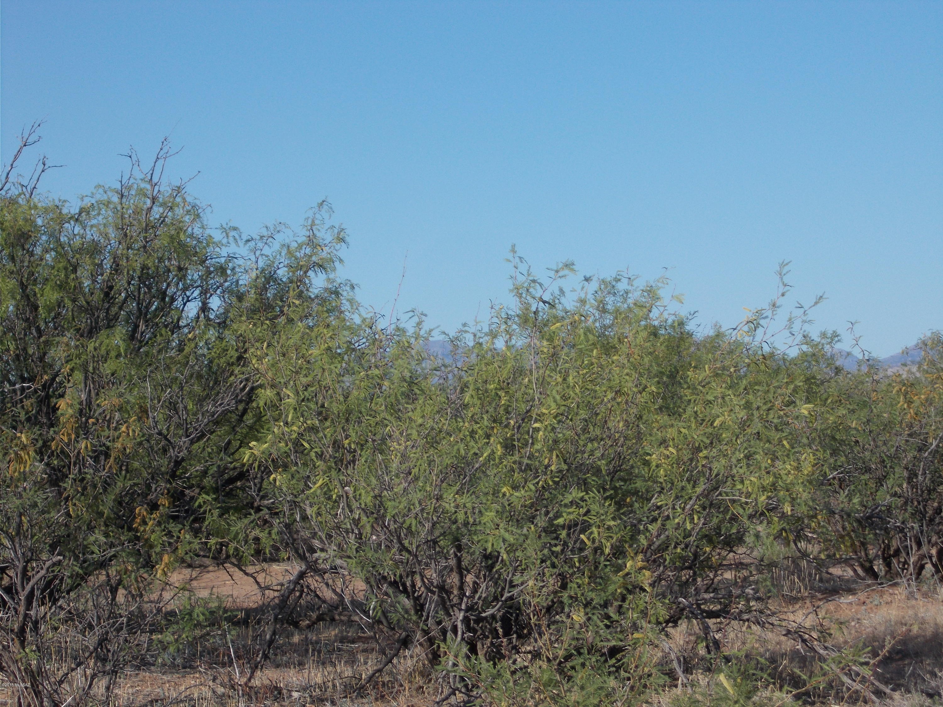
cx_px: 472
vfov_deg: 11.4
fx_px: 3541
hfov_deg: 15.2
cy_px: 354
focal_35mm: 130
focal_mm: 23
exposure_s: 1/320
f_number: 6.5
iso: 80
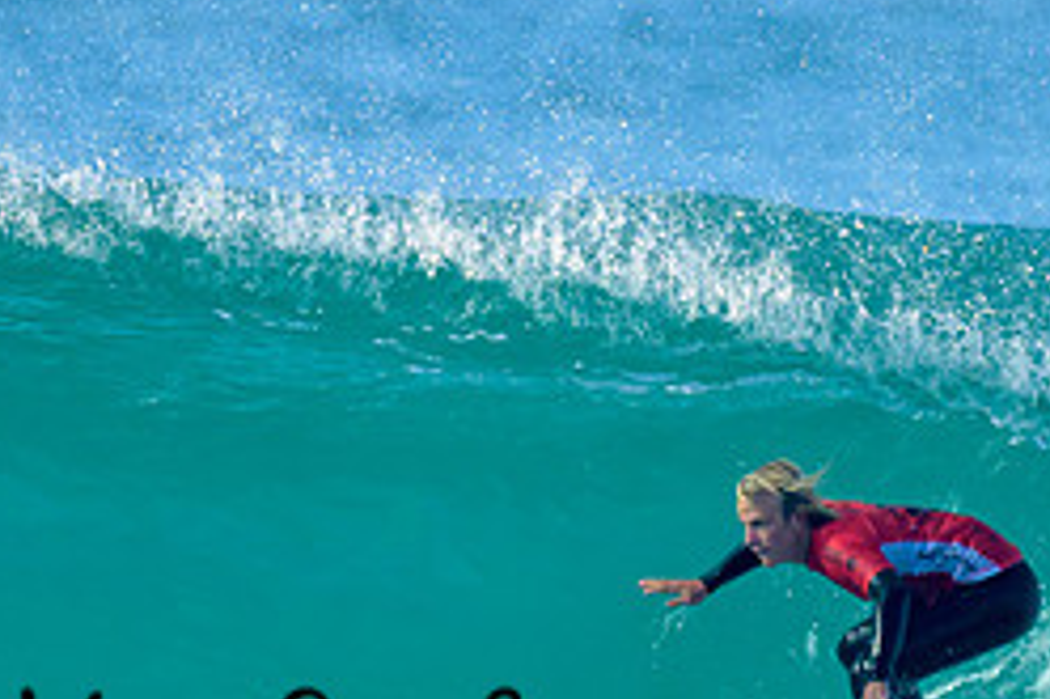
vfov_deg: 0.5
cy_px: 537
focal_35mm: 2573
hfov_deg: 0.8
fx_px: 74993
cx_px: 691
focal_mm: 800
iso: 400
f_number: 6.3
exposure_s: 1/2000
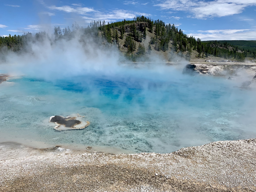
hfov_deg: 67.3
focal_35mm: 26
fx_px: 192
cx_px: 128
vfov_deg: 53.1
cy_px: 96
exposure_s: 1/3788
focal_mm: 4.25
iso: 25
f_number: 1.8
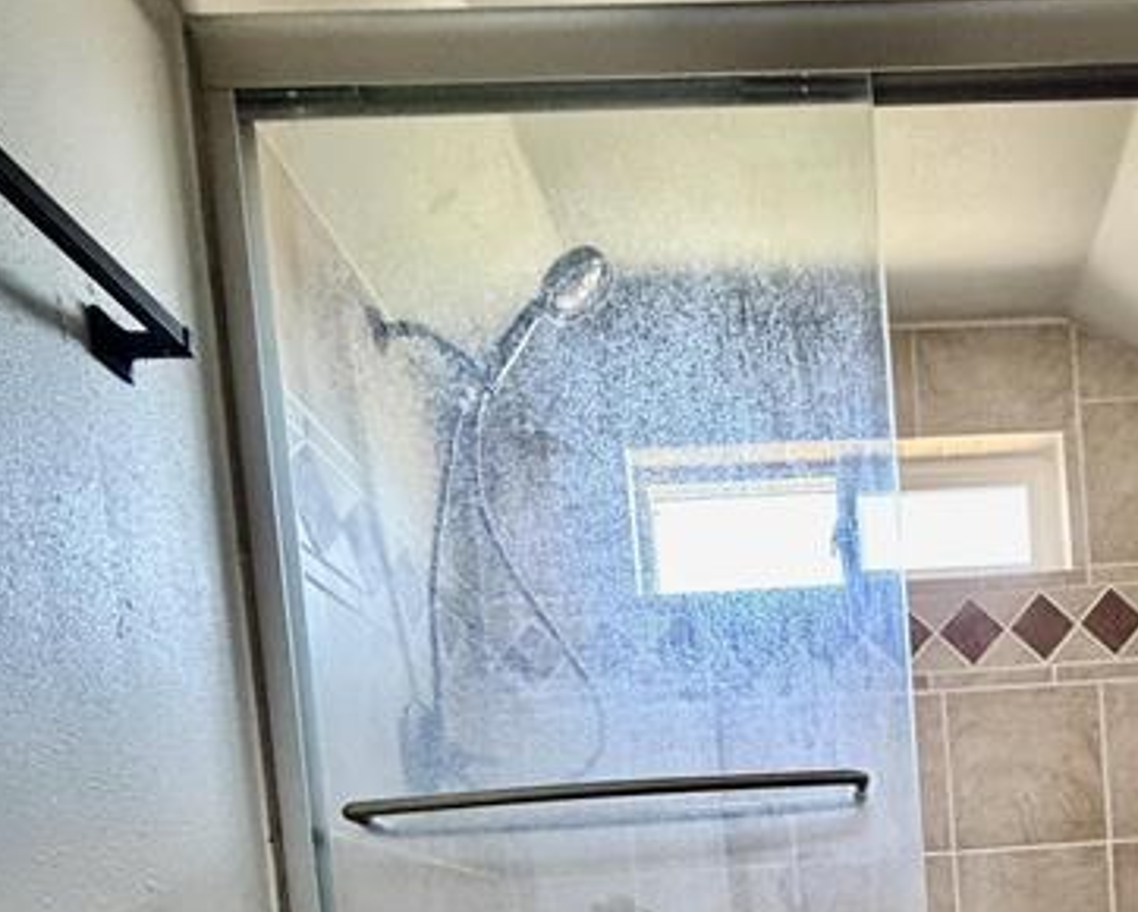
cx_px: 887
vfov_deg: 39.2
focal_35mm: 29
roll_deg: +4.8
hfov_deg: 56.6
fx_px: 977
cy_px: 1044
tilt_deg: -5.4
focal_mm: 2.22
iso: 1000
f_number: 2.2
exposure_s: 1/40
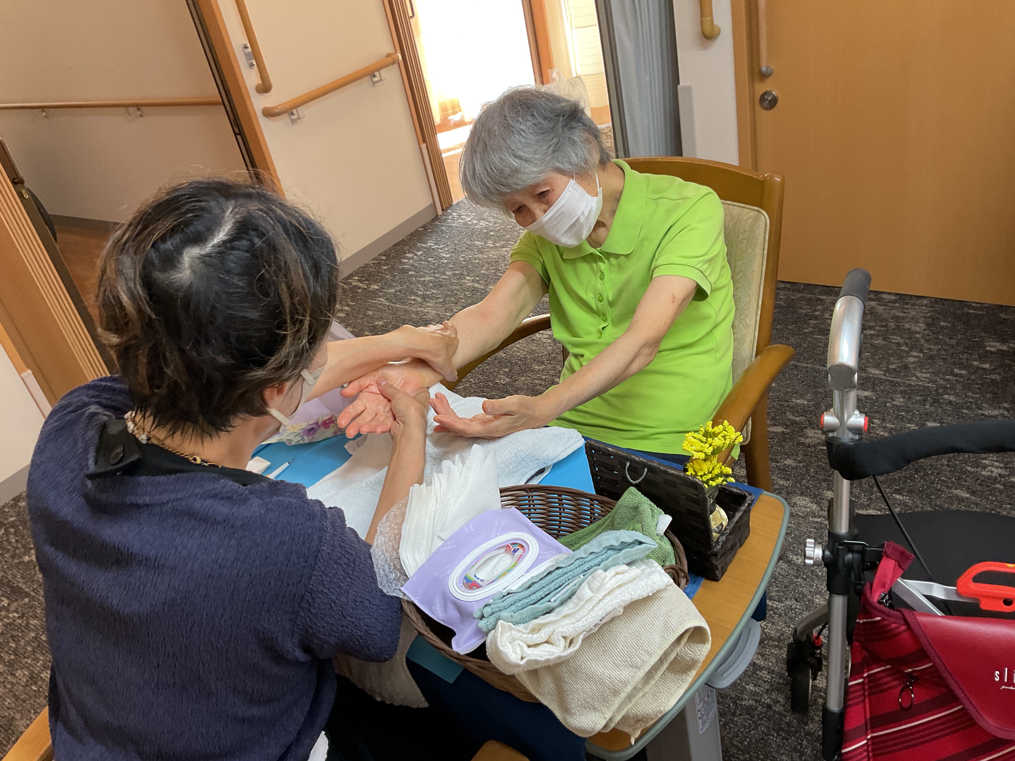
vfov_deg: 48.2
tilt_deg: -31.7
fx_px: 850
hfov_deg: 61.7
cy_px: 380
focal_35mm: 29
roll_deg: +12.8
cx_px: 508
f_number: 1.8
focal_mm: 3
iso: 80
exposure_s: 1/50
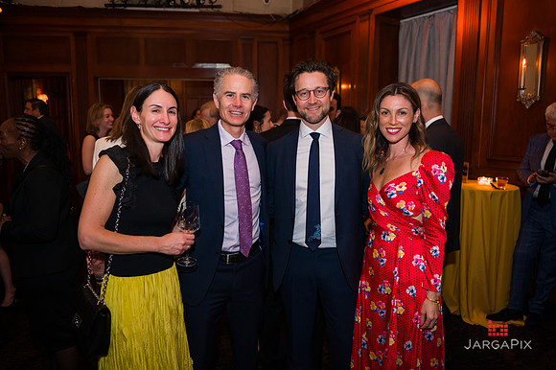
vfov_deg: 46.4
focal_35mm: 28
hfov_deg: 65.5
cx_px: 278
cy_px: 185
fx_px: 432
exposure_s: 1/200
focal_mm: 28
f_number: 3.2
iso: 1600
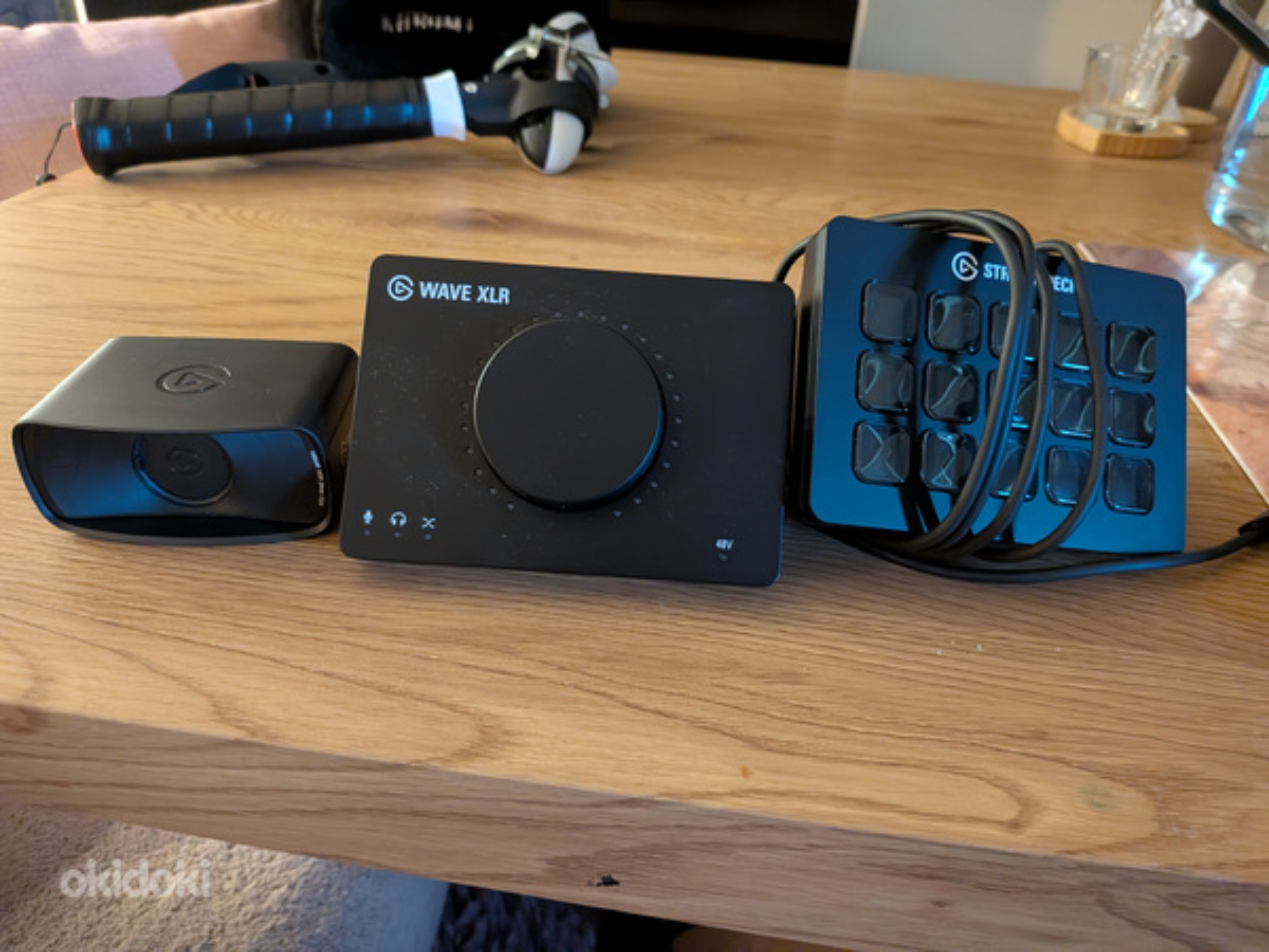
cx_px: 634
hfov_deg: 71.6
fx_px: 880
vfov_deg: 56.8
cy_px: 476
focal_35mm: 24
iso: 1880
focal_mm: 4.53
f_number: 1.7
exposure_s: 1/20
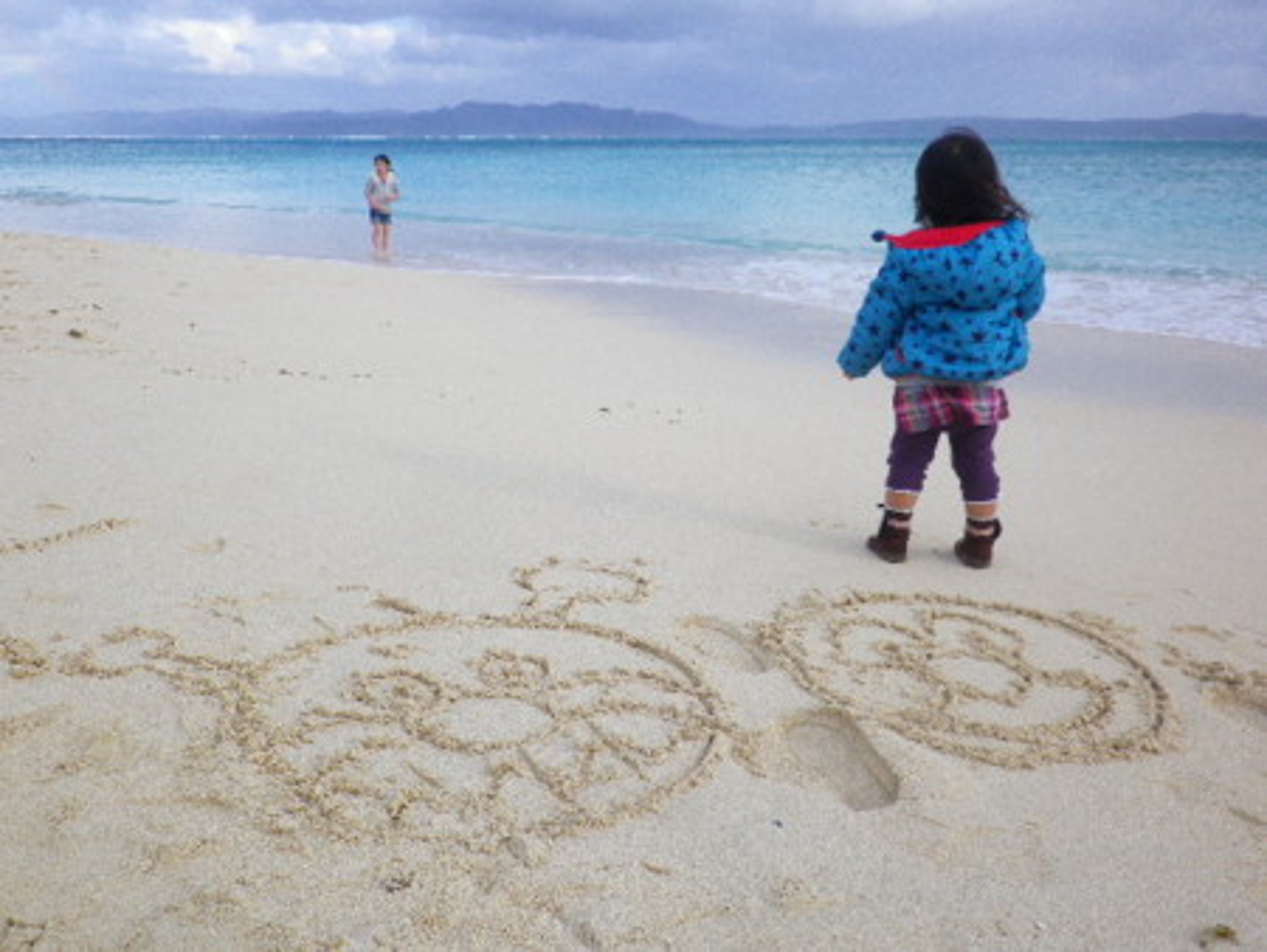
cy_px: 476
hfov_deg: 63.4
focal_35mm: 28
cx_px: 634
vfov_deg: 49.8
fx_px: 1025
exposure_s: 1/80
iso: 80
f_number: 8.3
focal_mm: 5
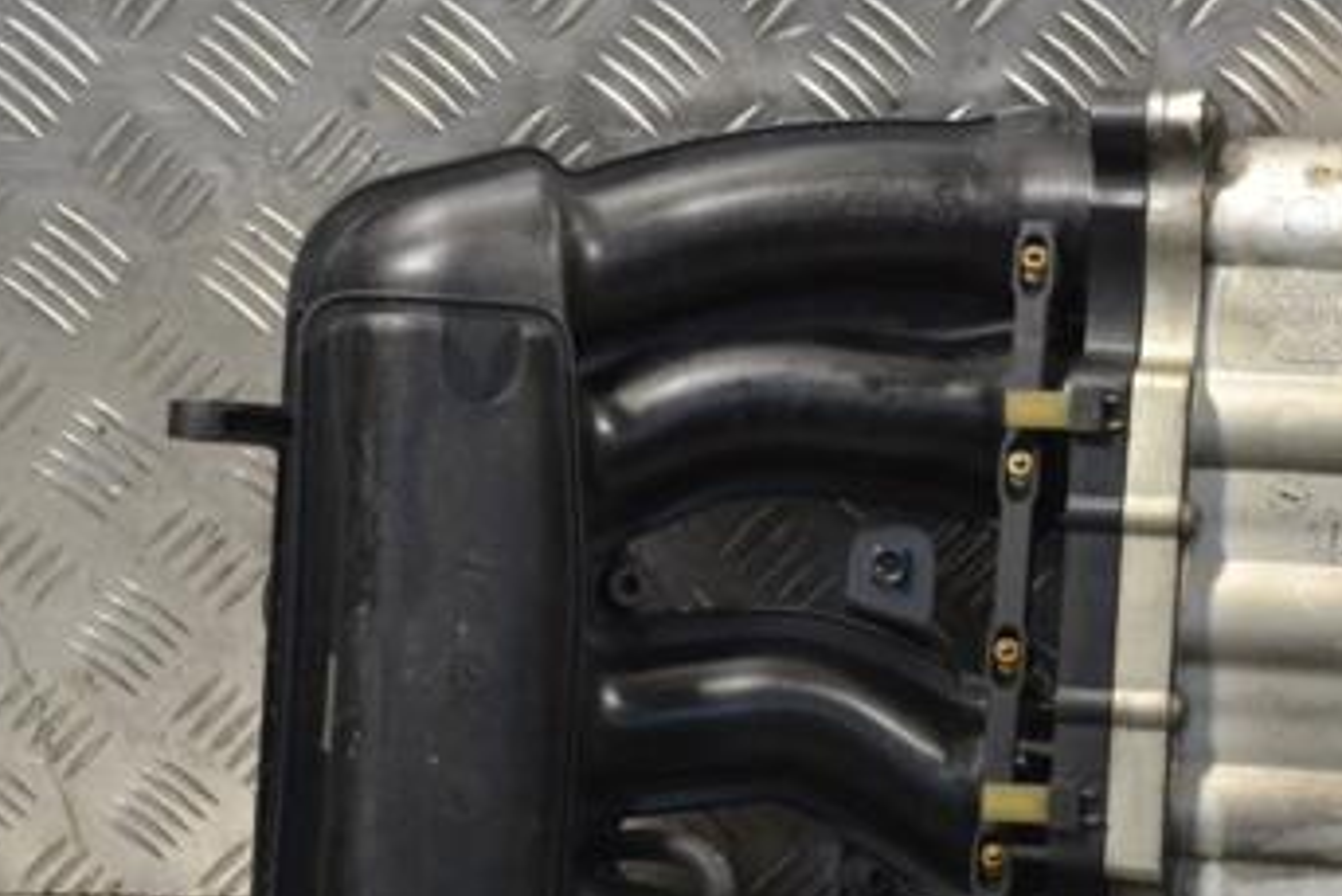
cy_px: 638
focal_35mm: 84
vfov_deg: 16.2
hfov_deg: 24.0
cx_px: 986
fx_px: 3132
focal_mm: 32
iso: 3200
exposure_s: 1/200
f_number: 7.1
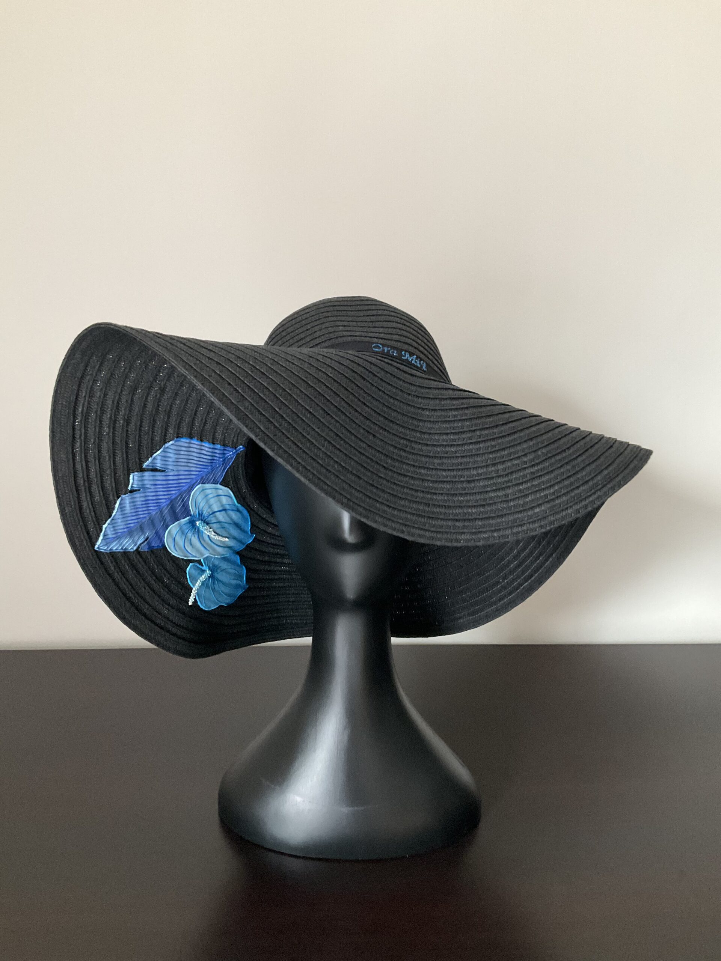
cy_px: 480
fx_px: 805
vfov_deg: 61.7
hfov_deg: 48.2
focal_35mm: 29
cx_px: 360
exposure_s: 1/60
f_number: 1.8
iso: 250
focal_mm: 3
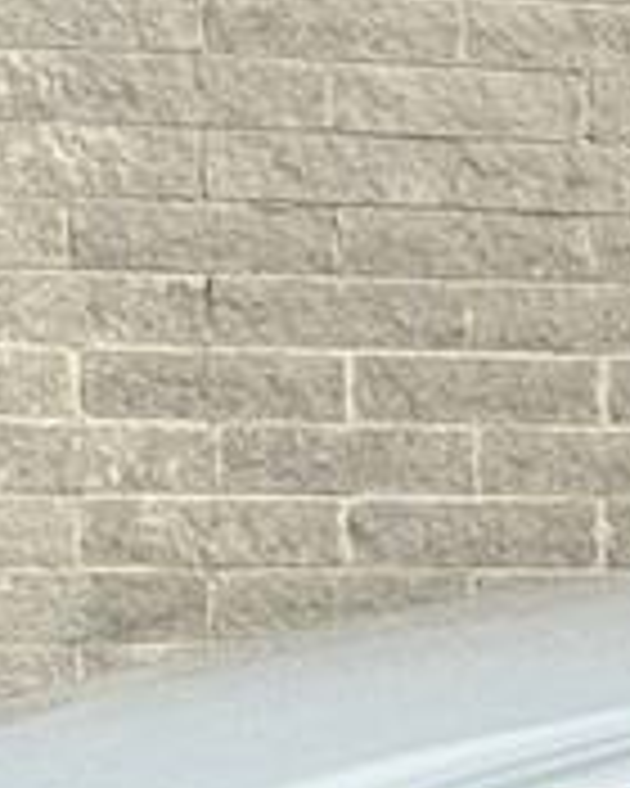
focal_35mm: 342
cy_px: 1063
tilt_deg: -3.3
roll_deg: -0.4
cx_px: 1778
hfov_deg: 4.4
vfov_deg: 5.6
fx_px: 7971
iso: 64
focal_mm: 6.76
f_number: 1.78
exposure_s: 1/7143
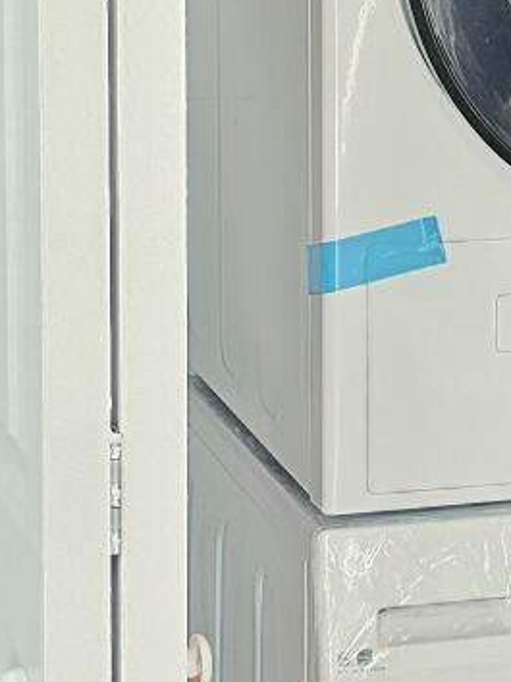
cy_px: 125
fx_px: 2562
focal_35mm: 130
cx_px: 665
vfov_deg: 15.1
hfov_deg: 11.1
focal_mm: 6.3
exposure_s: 1/120
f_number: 1.7
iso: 400
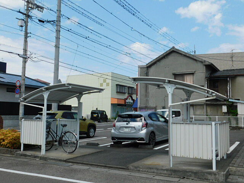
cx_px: 122
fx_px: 254
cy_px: 92
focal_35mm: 36
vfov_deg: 39.7
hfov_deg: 51.4
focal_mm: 6.3
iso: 125
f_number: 3.5
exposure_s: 1/1500
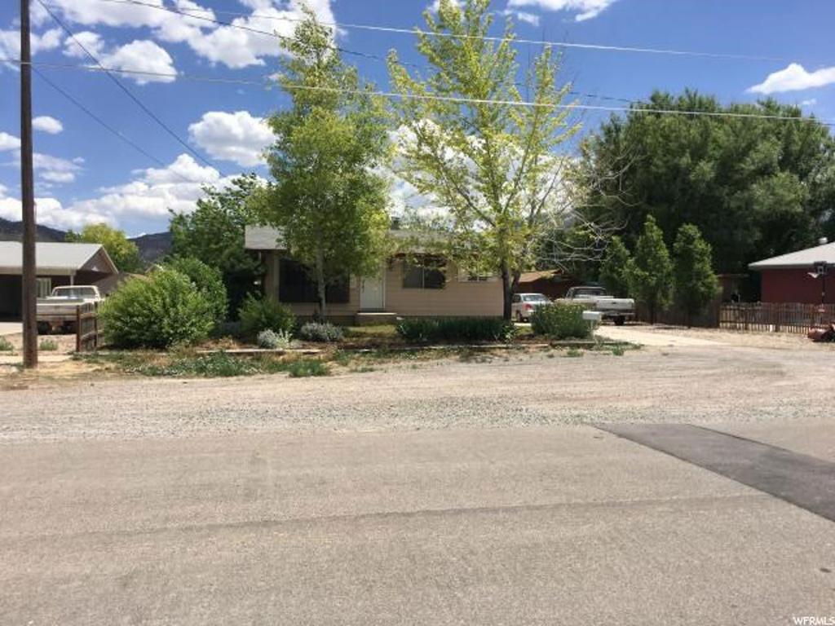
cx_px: 418
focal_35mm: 29
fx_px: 700
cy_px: 313
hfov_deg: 61.7
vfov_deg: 48.2
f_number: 2.2
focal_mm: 4.15
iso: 25
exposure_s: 1/2024
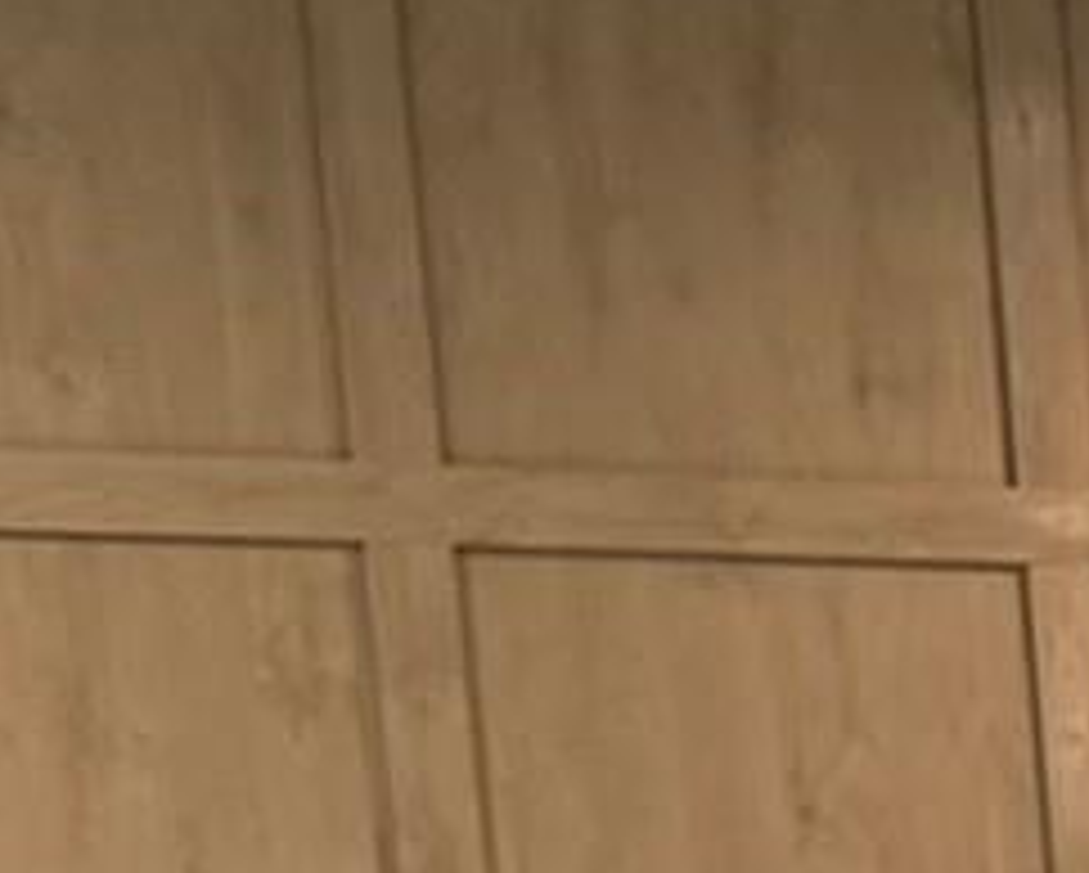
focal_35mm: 198
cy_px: 2066
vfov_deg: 7.3
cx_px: 4100
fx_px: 6387
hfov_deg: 7.5
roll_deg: +0.0
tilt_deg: -13.3
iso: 200
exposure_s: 1/120
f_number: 1.78
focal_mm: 6.76
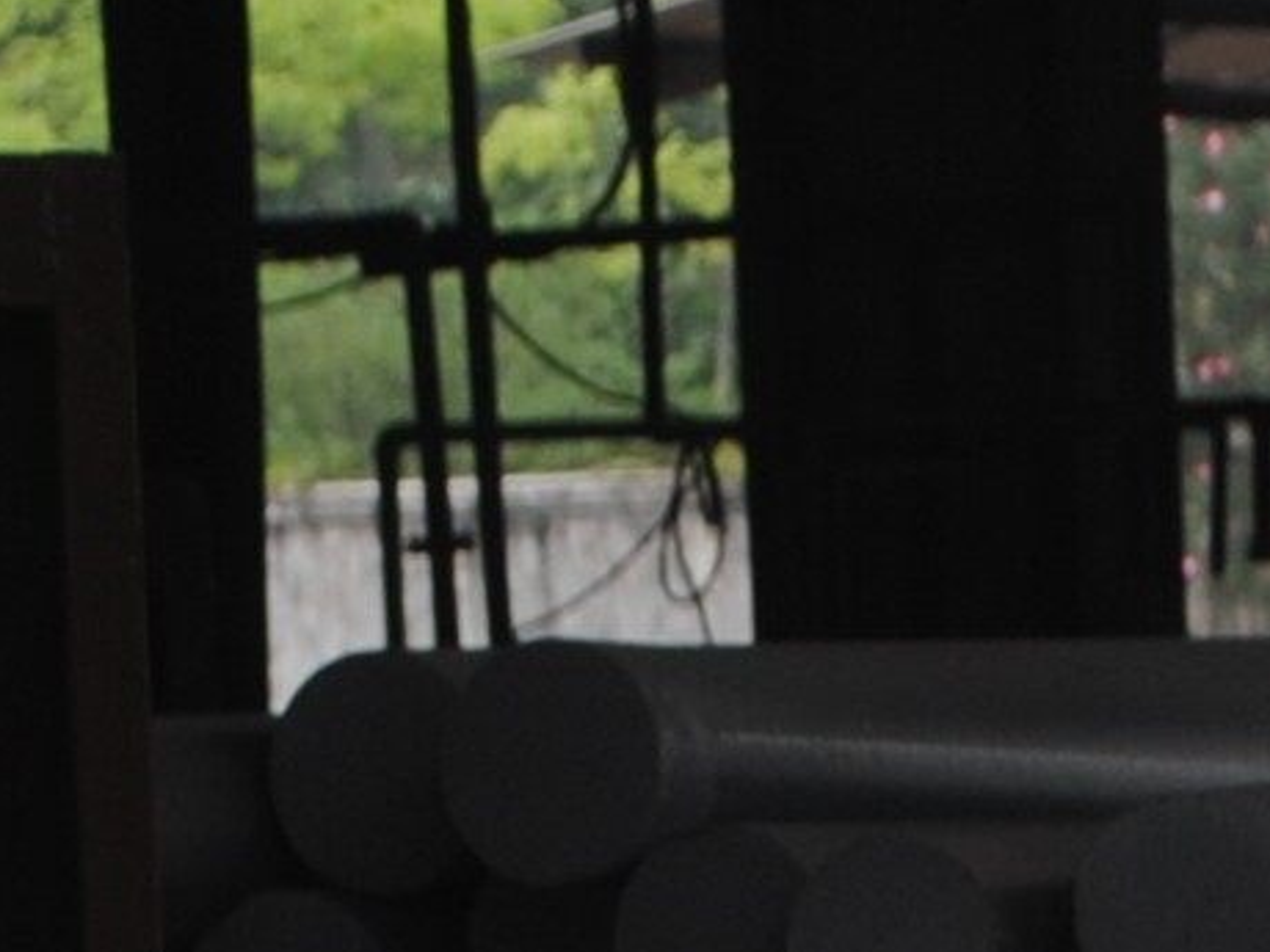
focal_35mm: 669
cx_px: 3125
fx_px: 24546
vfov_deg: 2.2
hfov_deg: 2.9
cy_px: 2936
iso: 100
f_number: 8
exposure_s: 1/25
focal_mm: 55
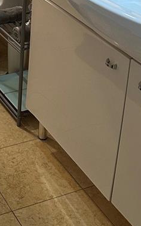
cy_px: -64
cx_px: -70
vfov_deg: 22.8
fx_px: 497
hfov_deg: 15.0
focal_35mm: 81
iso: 200
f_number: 1.78
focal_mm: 6.86
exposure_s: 1/120
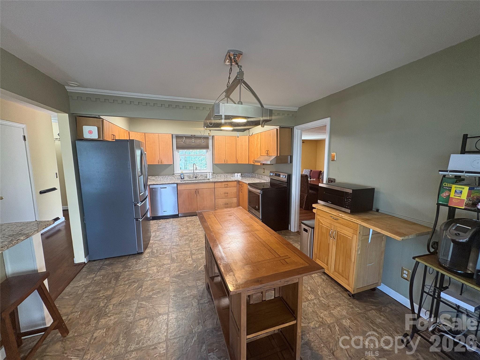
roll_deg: +0.4
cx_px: 240
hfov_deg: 102.1
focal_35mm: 14
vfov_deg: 85.7
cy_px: 180
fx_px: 194
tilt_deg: -6.0
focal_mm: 2.22
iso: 200
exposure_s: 1/60
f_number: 2.2
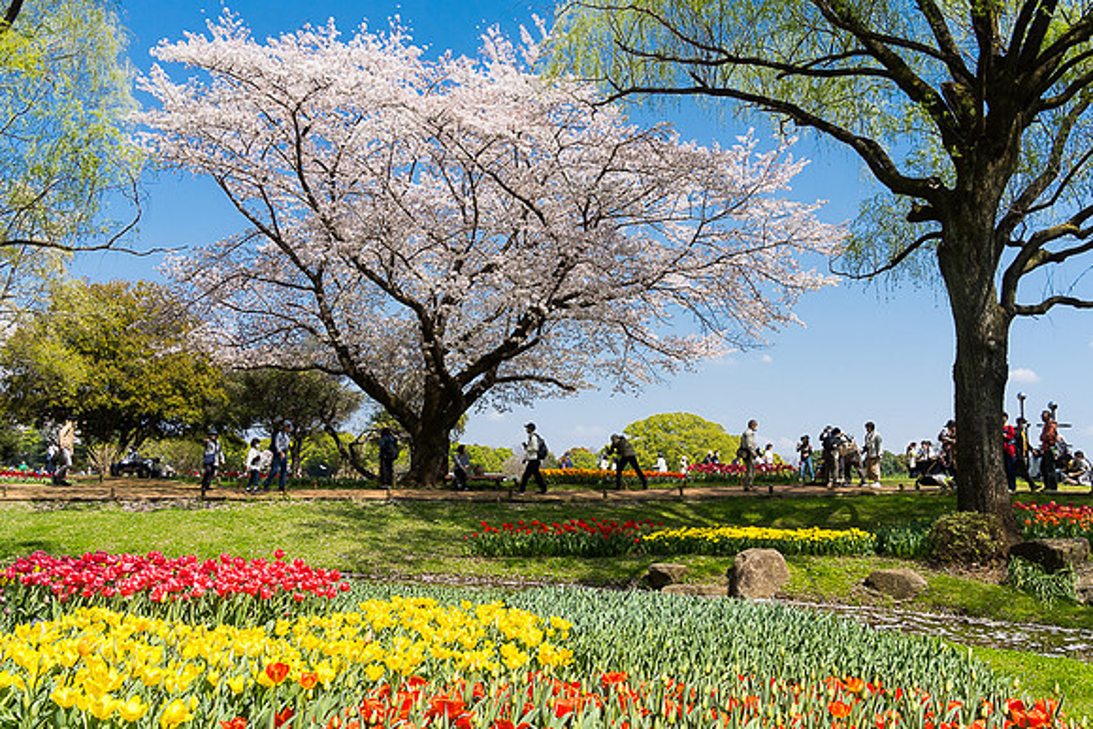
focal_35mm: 30
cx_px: 546
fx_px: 922
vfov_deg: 43.2
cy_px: 364
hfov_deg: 61.3
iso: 400
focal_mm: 28
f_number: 16
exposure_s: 1/200
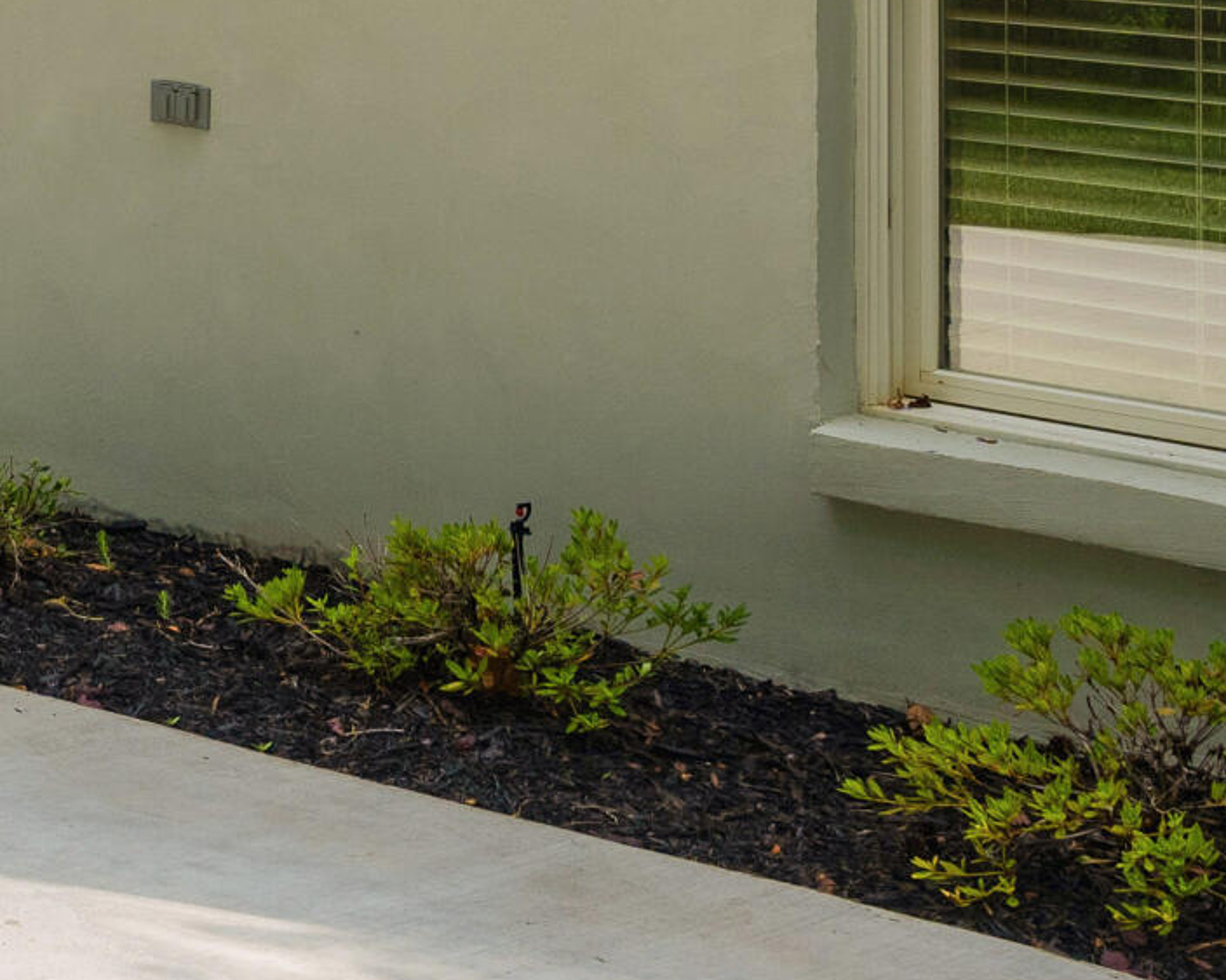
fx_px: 3338
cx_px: -1261
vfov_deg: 16.0
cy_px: -233
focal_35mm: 92
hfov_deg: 16.0
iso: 320
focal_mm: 23
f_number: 7.1
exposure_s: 1/250
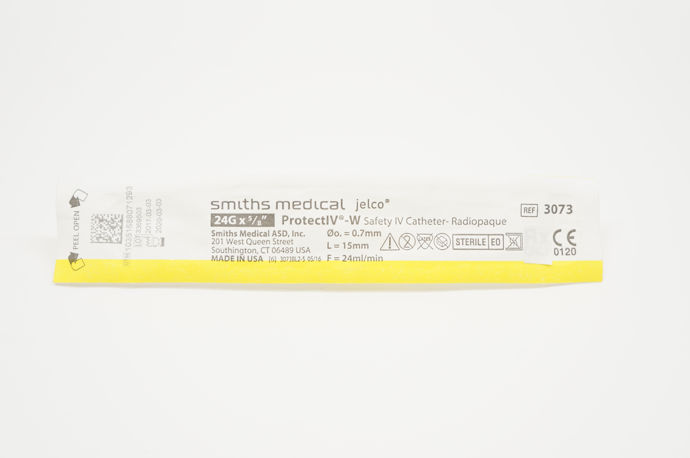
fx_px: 804
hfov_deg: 46.4
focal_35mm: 42
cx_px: 345
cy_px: 229
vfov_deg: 31.8
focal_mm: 28
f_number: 6.3
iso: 400
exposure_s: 1/50
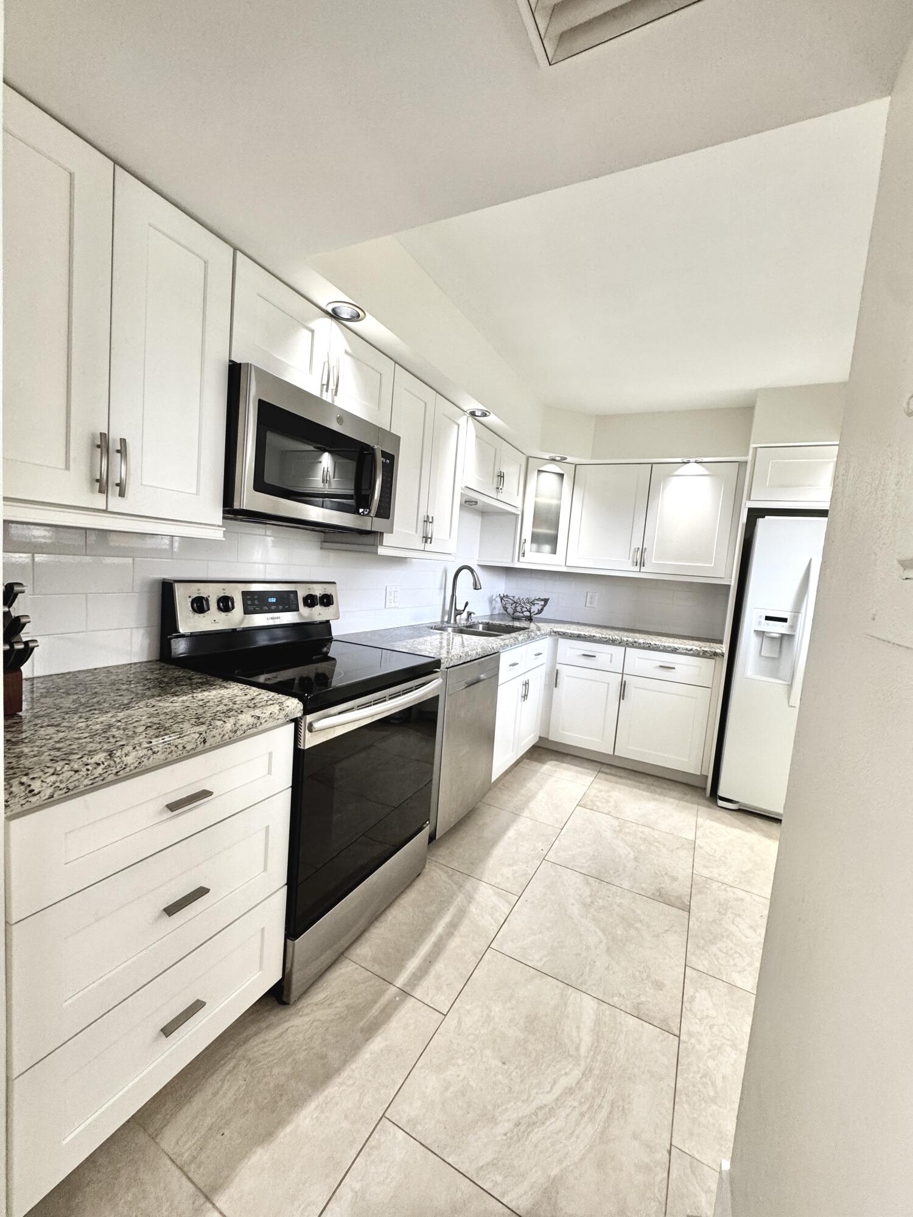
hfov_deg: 85.7
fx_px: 492
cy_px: 608
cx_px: 456
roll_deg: -3.9
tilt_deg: -3.3
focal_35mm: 14
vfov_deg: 102.1
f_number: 2.2
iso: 160
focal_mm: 2.22
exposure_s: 1/120
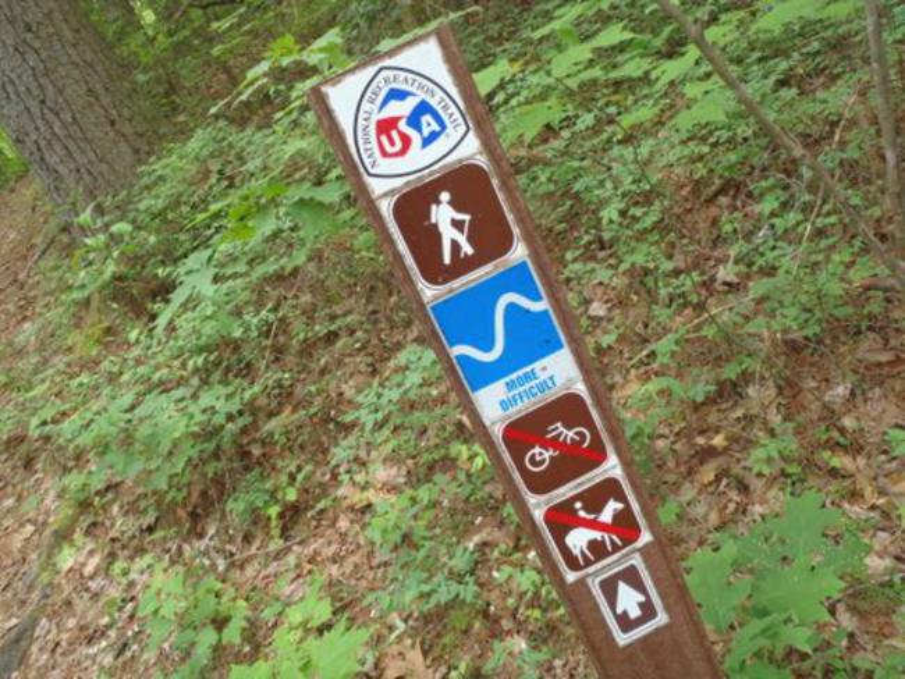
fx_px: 732
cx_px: 452
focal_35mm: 28
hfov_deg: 63.4
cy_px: 340
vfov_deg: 49.8
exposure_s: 1/25
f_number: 3.9
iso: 200
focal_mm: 5
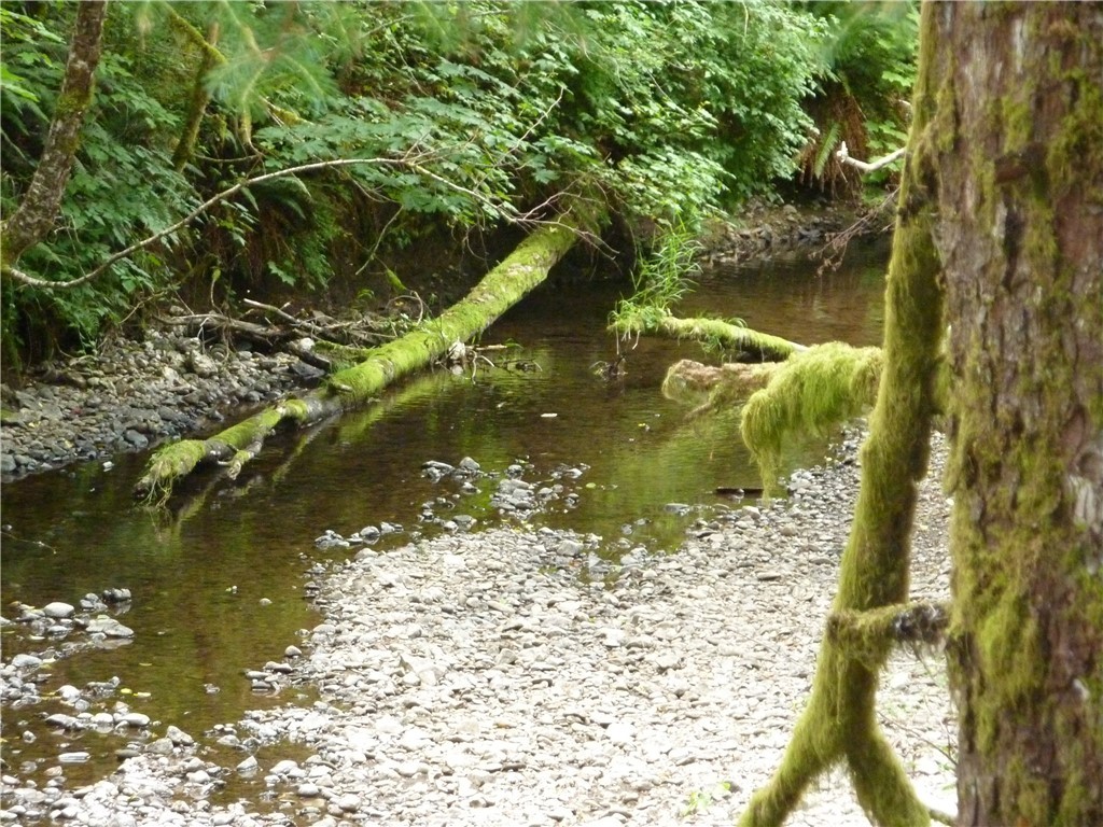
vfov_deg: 10.8
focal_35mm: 137
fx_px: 4365
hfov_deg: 14.4
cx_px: 552
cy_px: 414
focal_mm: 22.5
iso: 800
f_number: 4.5
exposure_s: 1/40
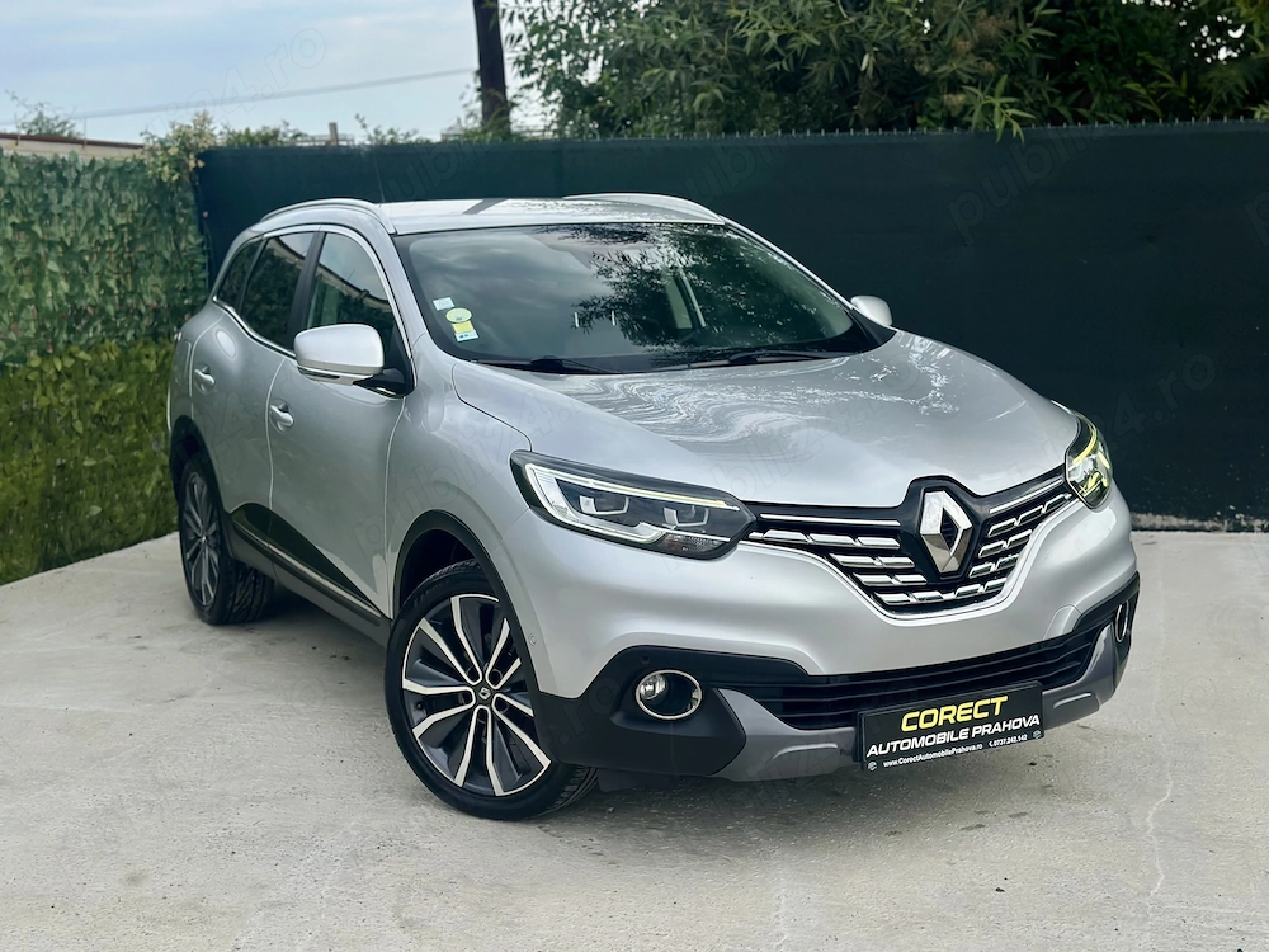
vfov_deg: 30.3
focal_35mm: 48
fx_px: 1760
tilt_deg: -7.9
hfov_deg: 39.7
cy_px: 476
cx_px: 634
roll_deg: +1.1
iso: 80
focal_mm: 6.86
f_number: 1.78
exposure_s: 1/5882
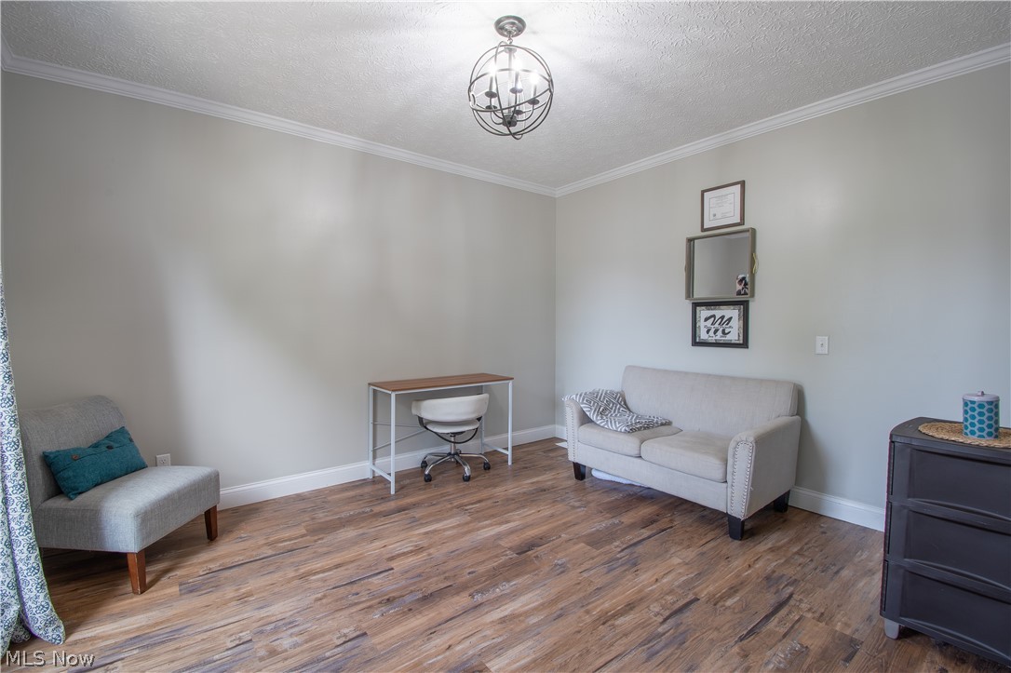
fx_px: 421
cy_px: 336
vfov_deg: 77.3
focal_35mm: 15
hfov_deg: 100.4
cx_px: 506
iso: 250
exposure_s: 1.6
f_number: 13
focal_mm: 10
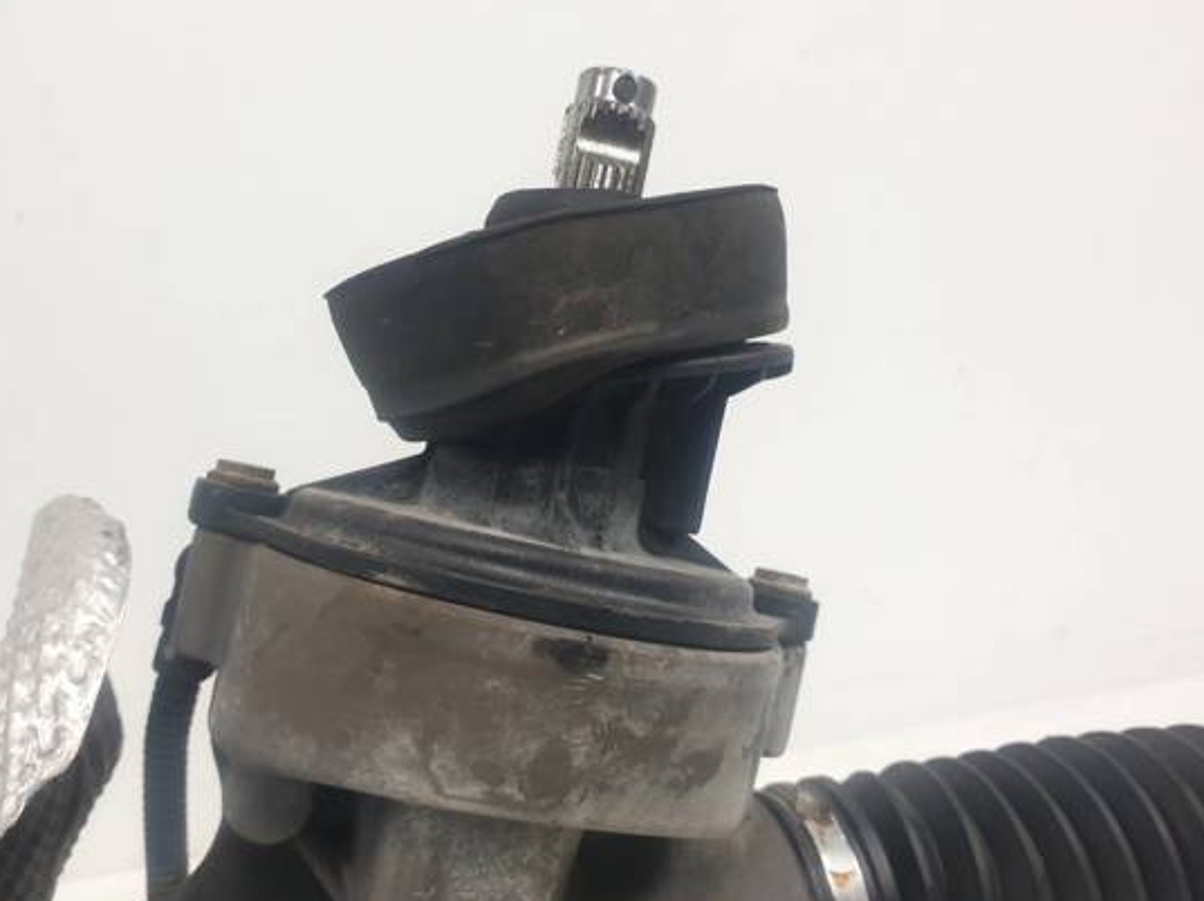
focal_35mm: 31
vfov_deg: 45.4
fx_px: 1078
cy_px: 425
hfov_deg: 58.2
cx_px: 527
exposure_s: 1/177
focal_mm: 4.3
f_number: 2.4
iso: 50
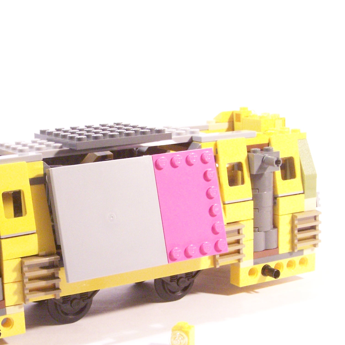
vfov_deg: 26.4
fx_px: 733
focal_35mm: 65
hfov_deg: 26.1
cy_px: 206
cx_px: 82
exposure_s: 1/30
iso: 400
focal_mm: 7.1
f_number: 3.2
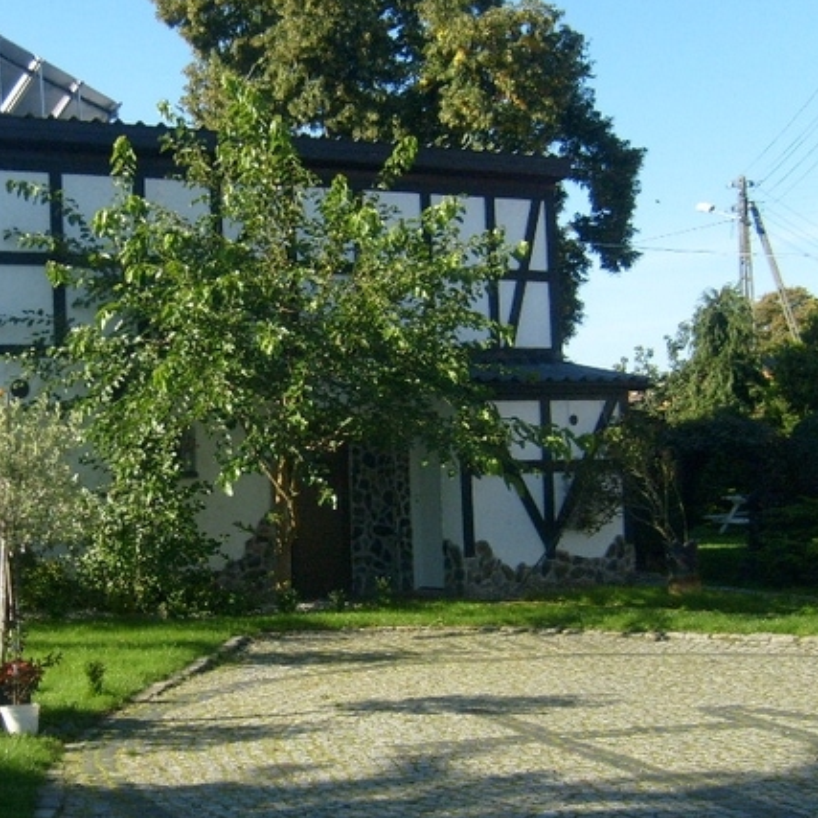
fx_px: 1551
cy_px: 475
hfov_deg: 29.1
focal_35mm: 58
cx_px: 195
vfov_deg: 29.5
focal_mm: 5.8
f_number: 7.1
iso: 80
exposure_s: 1/180
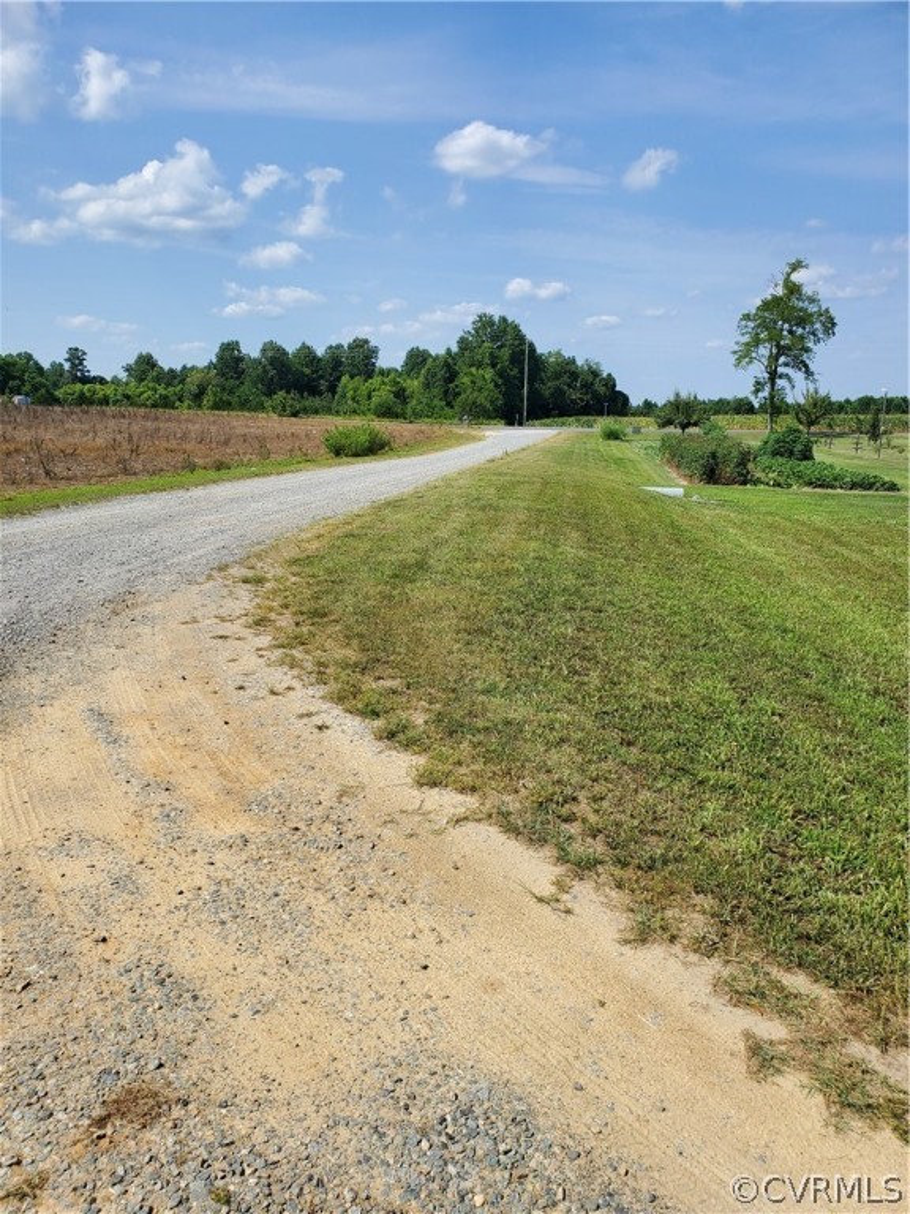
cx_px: 455
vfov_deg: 67.3
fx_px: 911
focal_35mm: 26
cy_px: 607
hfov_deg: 53.1
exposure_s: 1/1592
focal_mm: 4.3
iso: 50
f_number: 2.4
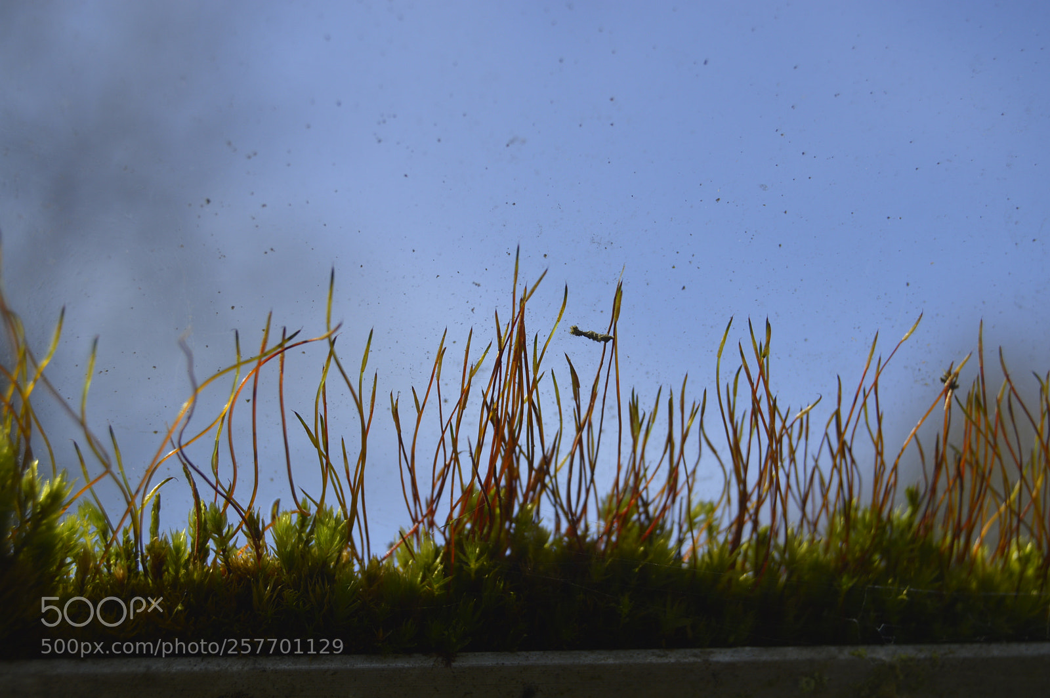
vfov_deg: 16.5
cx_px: 525
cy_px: 349
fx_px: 2404
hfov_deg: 24.6
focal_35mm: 82
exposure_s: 1/250
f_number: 8
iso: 100
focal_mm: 55
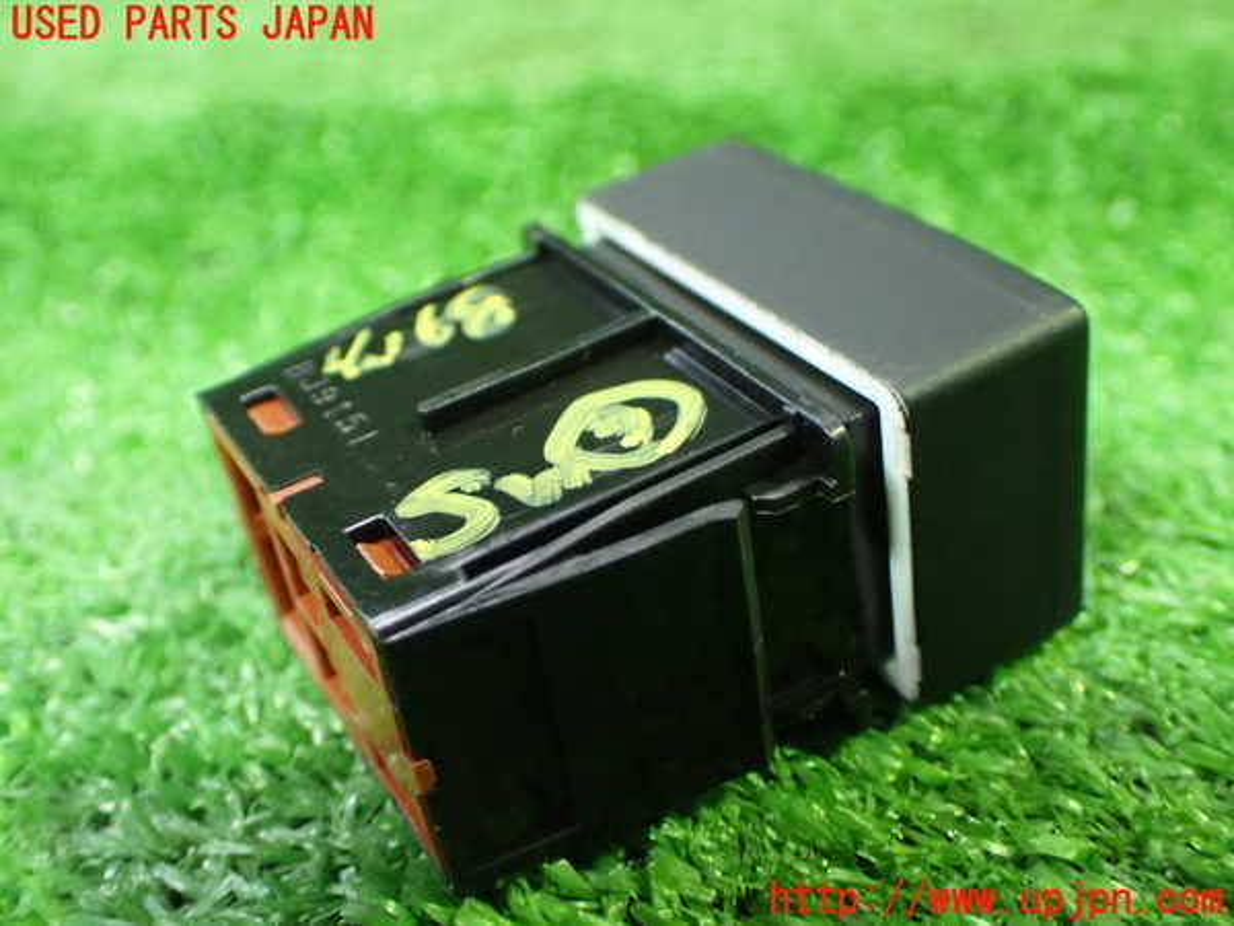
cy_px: 463
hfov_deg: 45.8
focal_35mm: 41
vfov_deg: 35.1
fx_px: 1462
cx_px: 617
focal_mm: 7.31
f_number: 2.8
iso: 1250
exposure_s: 1/40
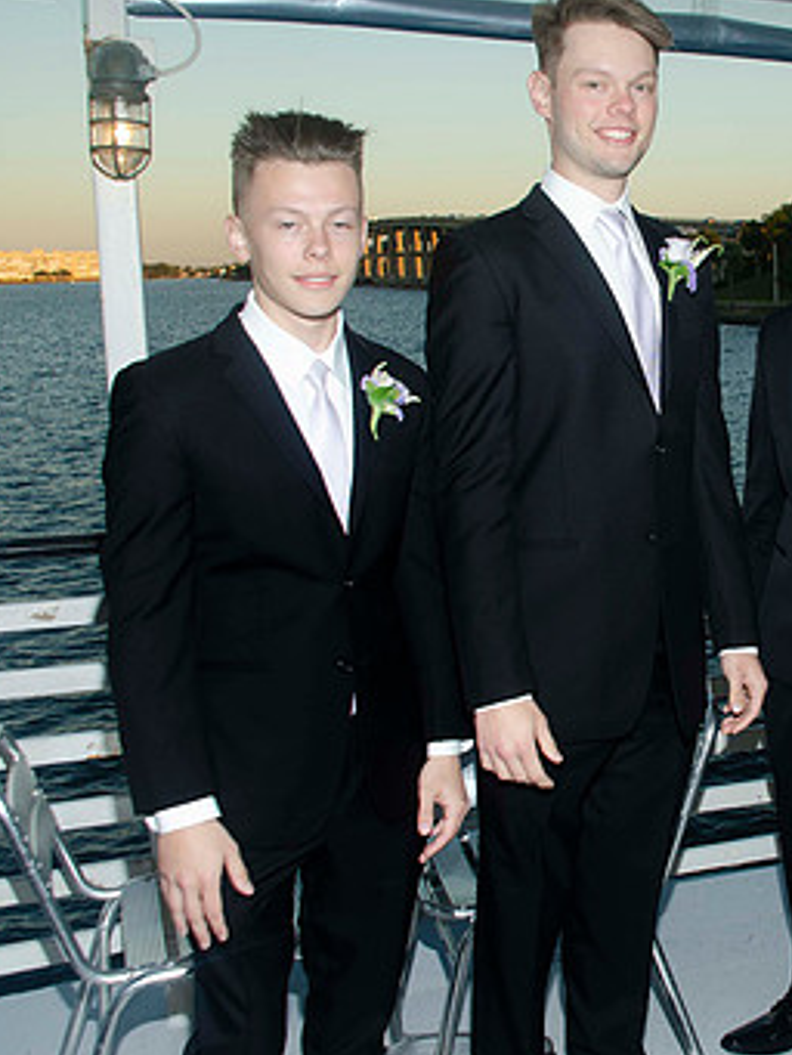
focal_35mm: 44
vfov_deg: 42.9
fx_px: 1341
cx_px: 780
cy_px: 492
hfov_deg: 30.7
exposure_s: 1/125
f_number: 5.6
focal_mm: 18
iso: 100
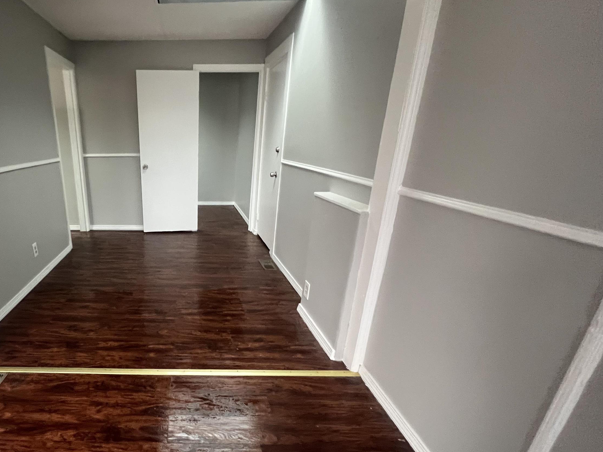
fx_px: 314
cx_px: 186
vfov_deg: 71.1
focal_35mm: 18
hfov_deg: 83.7
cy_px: 263
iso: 500
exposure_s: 1/60.2
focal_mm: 1.57
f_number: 1.8
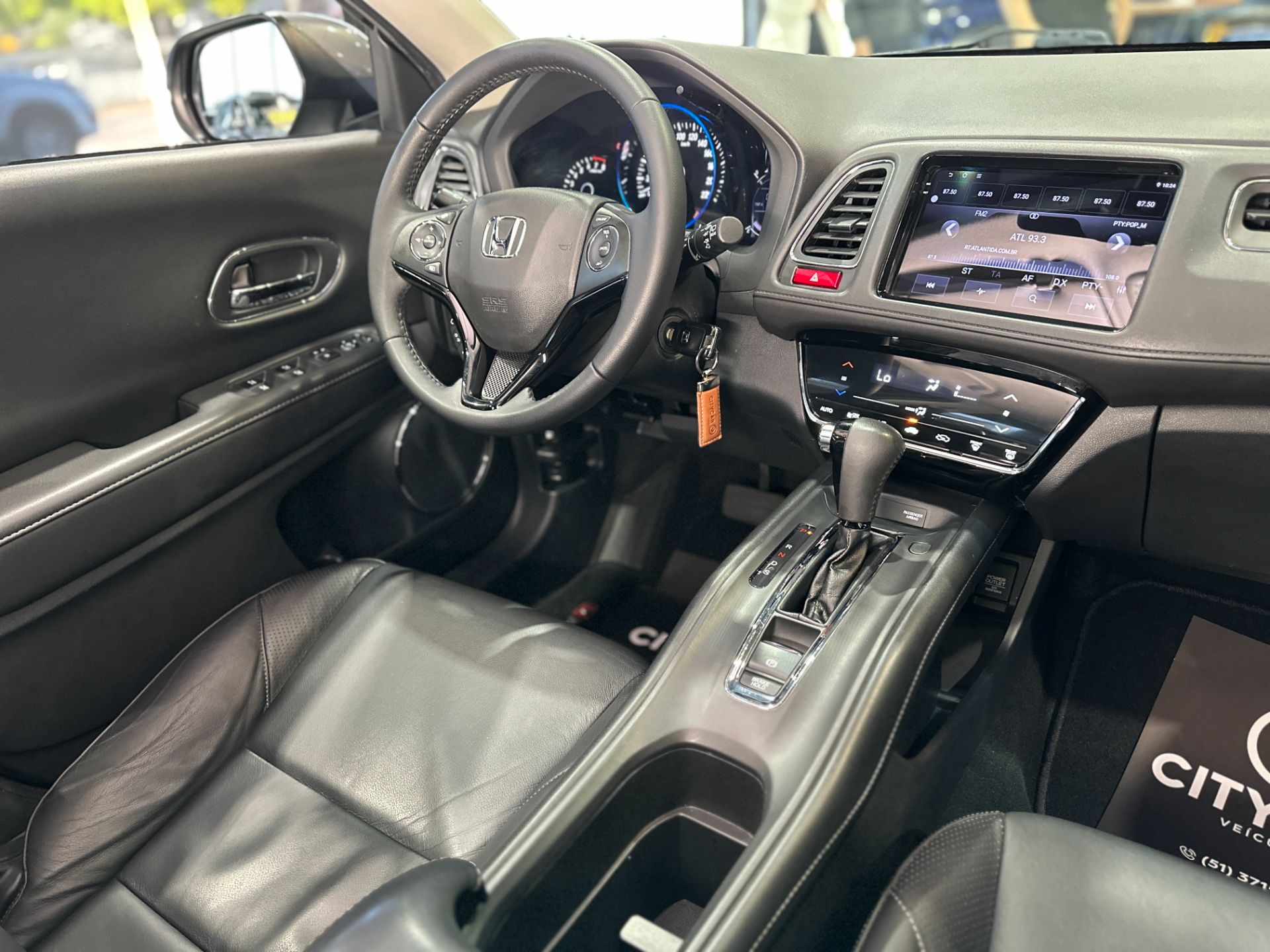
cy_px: 476
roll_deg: +4.4
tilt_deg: -28.0
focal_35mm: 24
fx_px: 881
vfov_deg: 56.8
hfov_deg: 71.6
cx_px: 635
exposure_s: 1/40
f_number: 1.78
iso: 800
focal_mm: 6.86
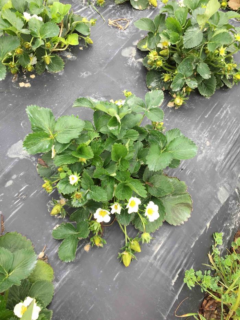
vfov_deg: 61.7
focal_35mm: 29
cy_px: 160
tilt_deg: -59.2
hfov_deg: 48.2
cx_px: 120
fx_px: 268
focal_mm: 4.15
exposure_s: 1/311
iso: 32
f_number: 2.2
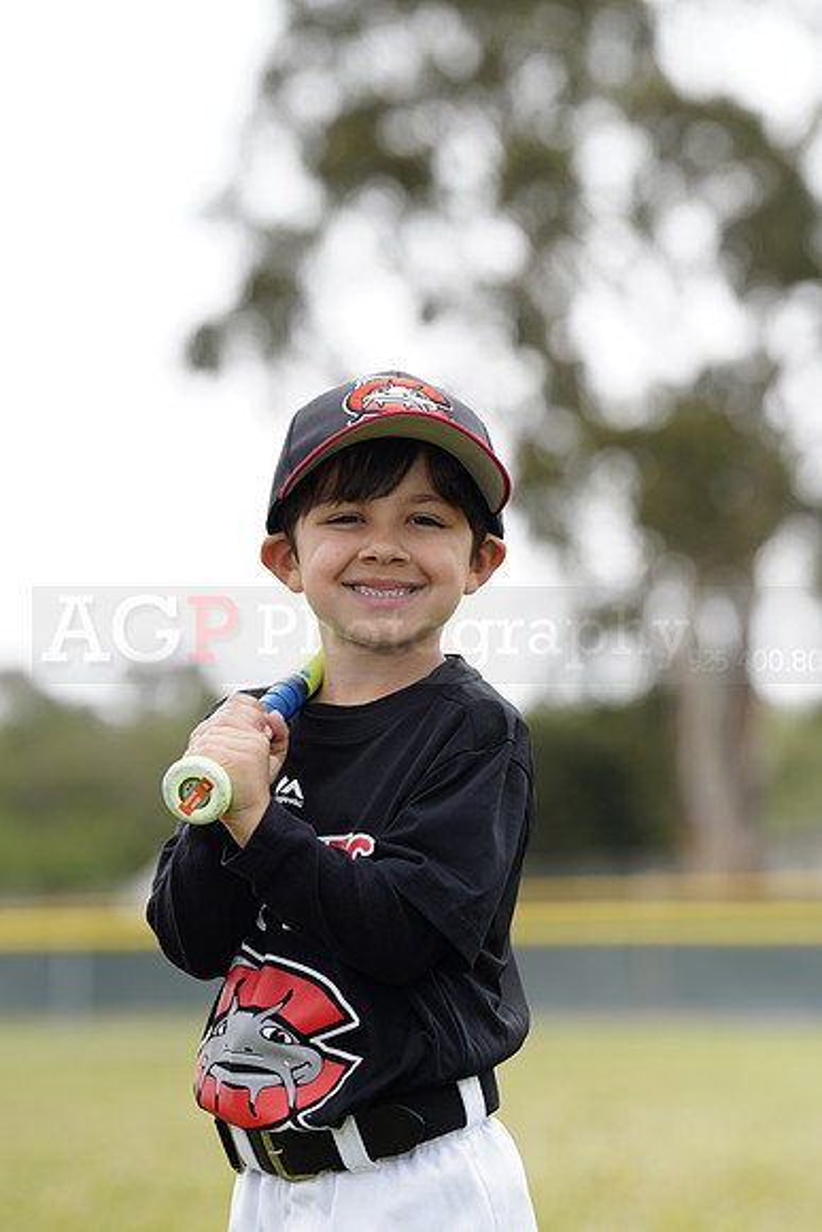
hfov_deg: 7.3
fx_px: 6435
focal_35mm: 188
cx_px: 411
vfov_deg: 10.9
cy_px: 616
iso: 100
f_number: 5.6
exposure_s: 1/250
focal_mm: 188
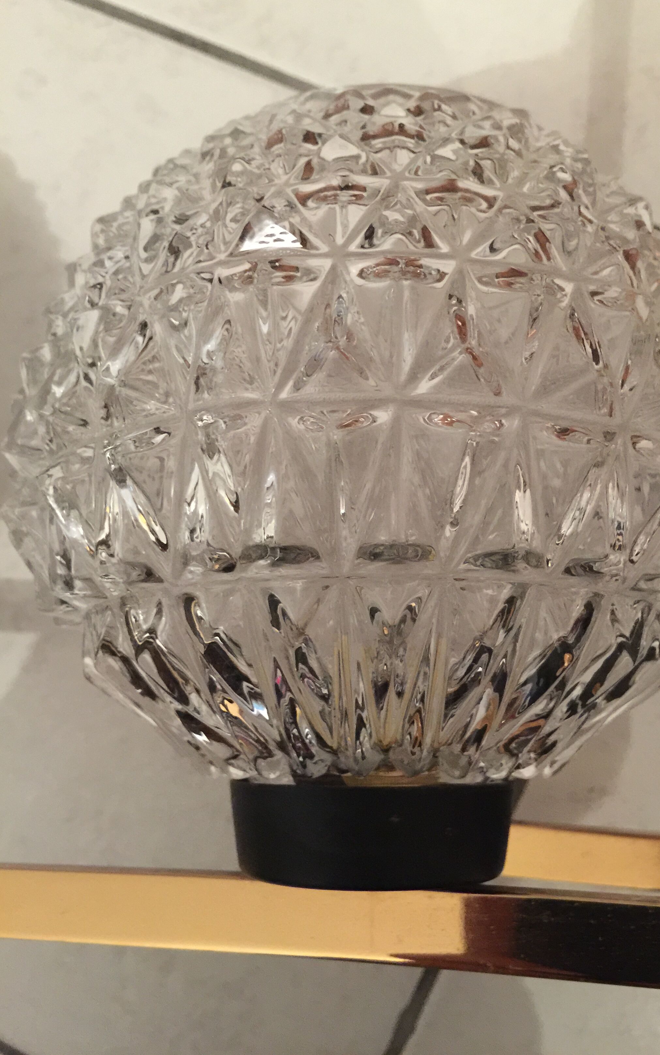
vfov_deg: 61.2
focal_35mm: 31
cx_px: 394
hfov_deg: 40.4
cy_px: 524
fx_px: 892
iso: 200
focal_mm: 4.15
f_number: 2.2
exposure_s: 1/8
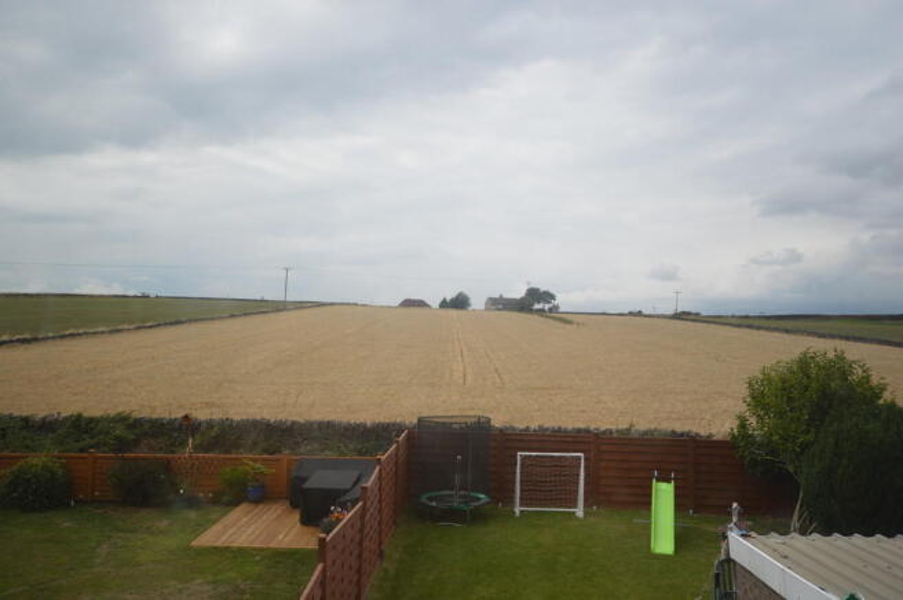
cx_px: 452
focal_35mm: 30
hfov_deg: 62.0
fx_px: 752
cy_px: 300
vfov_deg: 43.5
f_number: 5.6
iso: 100
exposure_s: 1/125
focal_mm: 20
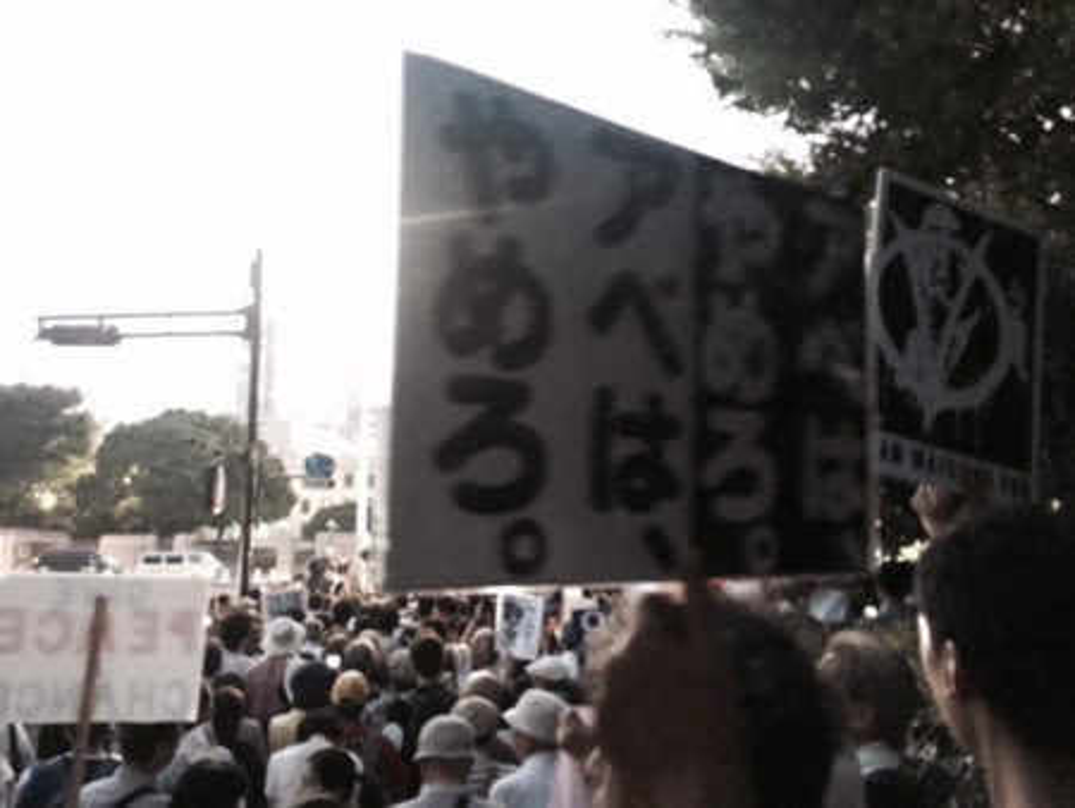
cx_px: 538
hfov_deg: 61.6
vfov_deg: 48.3
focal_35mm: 29
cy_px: 404
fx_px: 901
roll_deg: -1.0
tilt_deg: +10.5
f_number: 2.2
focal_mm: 4.15
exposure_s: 1/15
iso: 2000
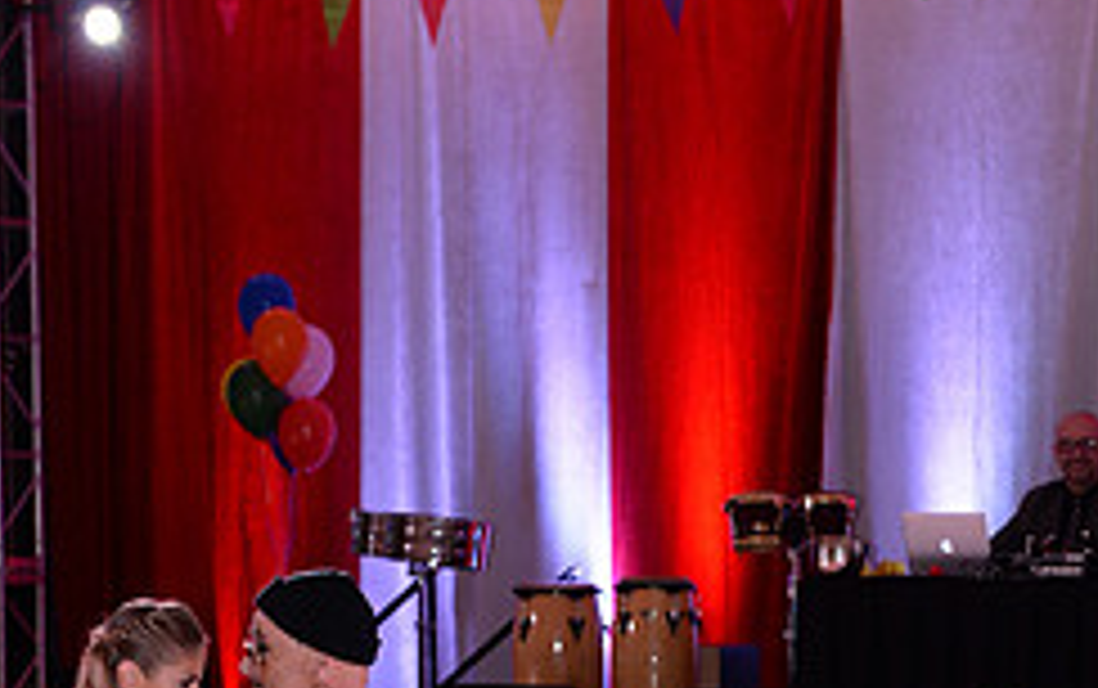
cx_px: 646
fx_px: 3984
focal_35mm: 133
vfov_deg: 9.7
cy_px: 908
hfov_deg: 15.7
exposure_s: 1/250
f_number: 4.5
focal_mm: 55
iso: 1600
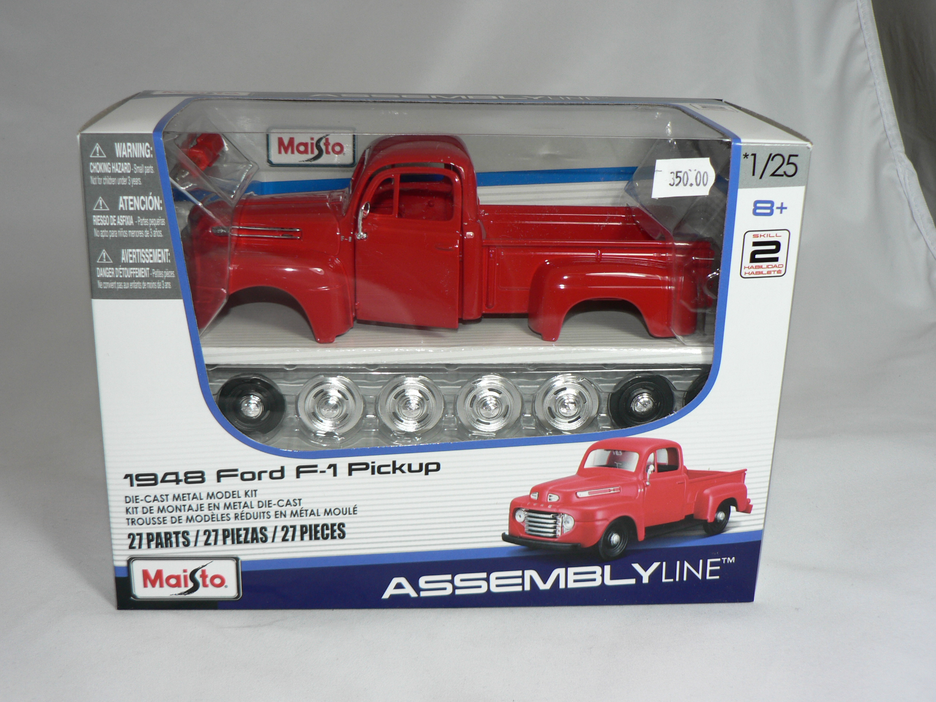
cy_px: 351
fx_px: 1163
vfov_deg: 33.6
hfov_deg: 43.9
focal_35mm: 43
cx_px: 468
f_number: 2.8
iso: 80
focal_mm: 7.2
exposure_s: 1/60
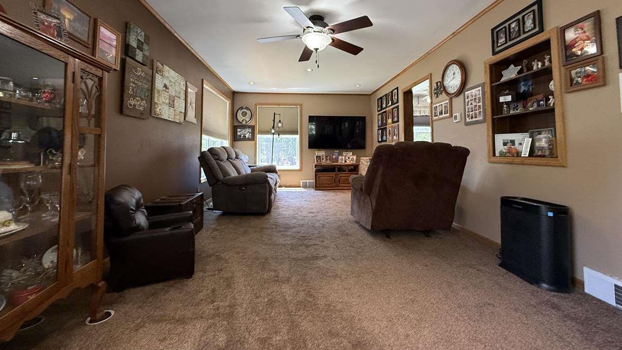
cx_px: 313
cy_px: 136
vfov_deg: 66.3
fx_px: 264
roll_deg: -0.3
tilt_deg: +3.2
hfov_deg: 99.4
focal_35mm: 16
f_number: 2.2
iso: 400
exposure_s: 1/120
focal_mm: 2.22
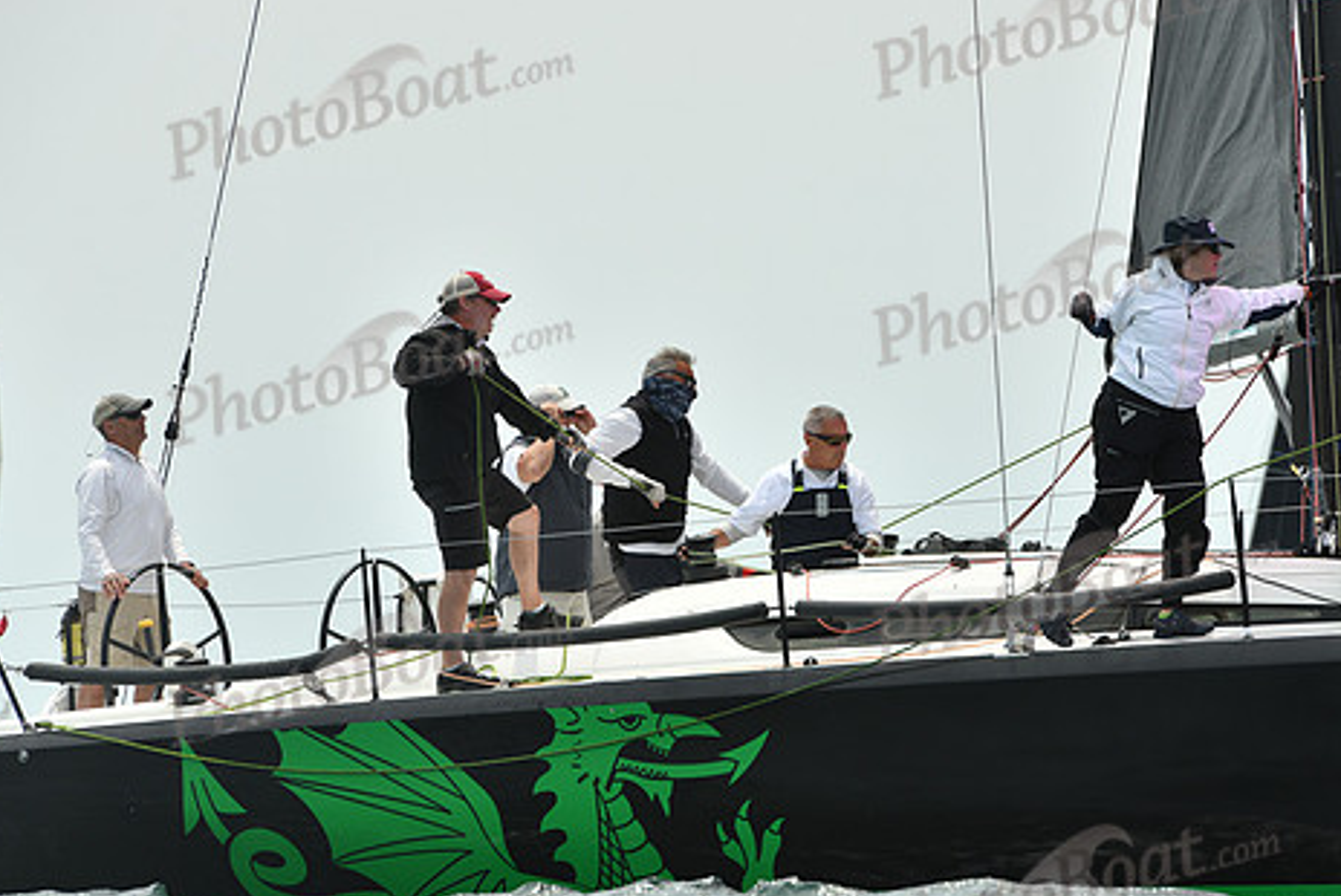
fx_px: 9318
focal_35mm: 250
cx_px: 725
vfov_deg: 5.5
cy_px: 481
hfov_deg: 8.2
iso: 320
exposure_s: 1/1250
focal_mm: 200
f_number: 8
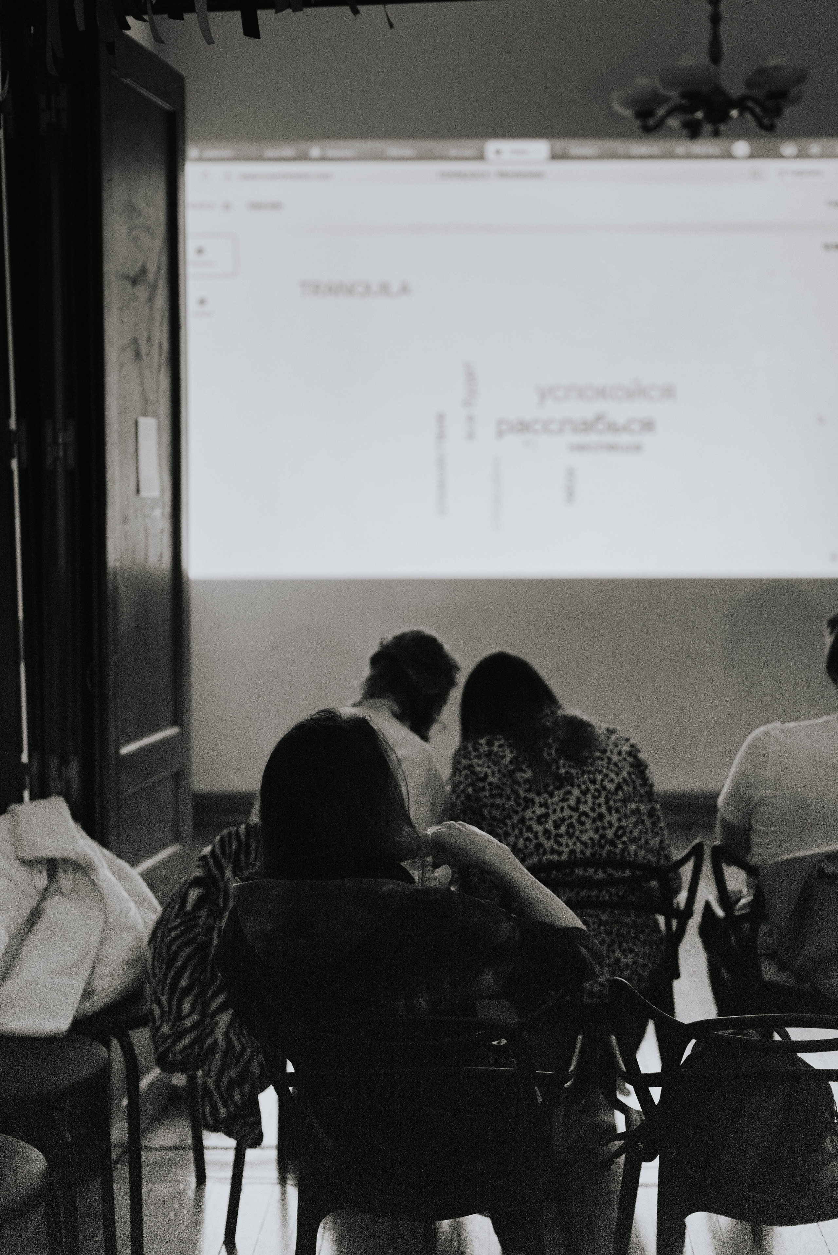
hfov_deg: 27.0
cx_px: 419
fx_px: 1744
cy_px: 628
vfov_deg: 39.6
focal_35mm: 50
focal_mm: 50
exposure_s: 1/100
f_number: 2.2
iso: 6400
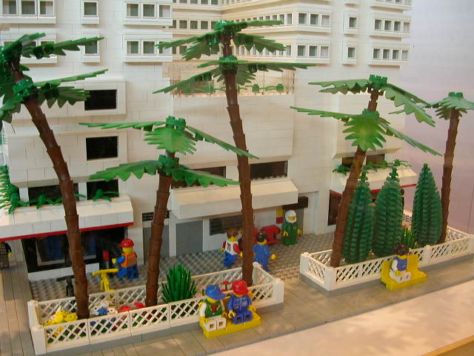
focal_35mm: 37
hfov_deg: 50.1
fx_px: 507
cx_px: 237
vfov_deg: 38.7
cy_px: 178
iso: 100
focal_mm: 5.6
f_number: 2.7
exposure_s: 1/30.5
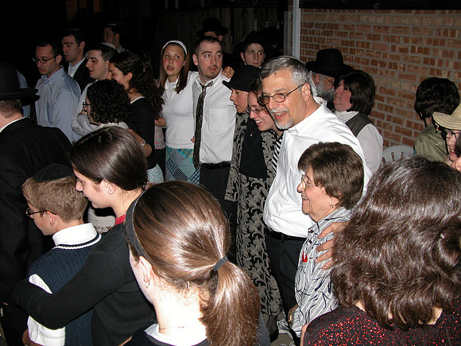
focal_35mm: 34
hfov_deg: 54.0
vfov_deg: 41.8
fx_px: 453
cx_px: 230
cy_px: 173
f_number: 2.8
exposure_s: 1/60
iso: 100
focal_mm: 8.9
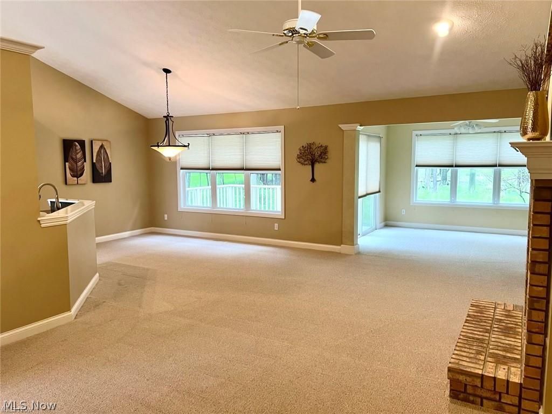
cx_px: 276
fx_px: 415
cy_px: 207
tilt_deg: -6.8
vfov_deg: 53.1
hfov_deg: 67.3
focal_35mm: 26
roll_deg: +0.6
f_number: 1.5
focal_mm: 5.7
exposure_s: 1/60
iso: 100
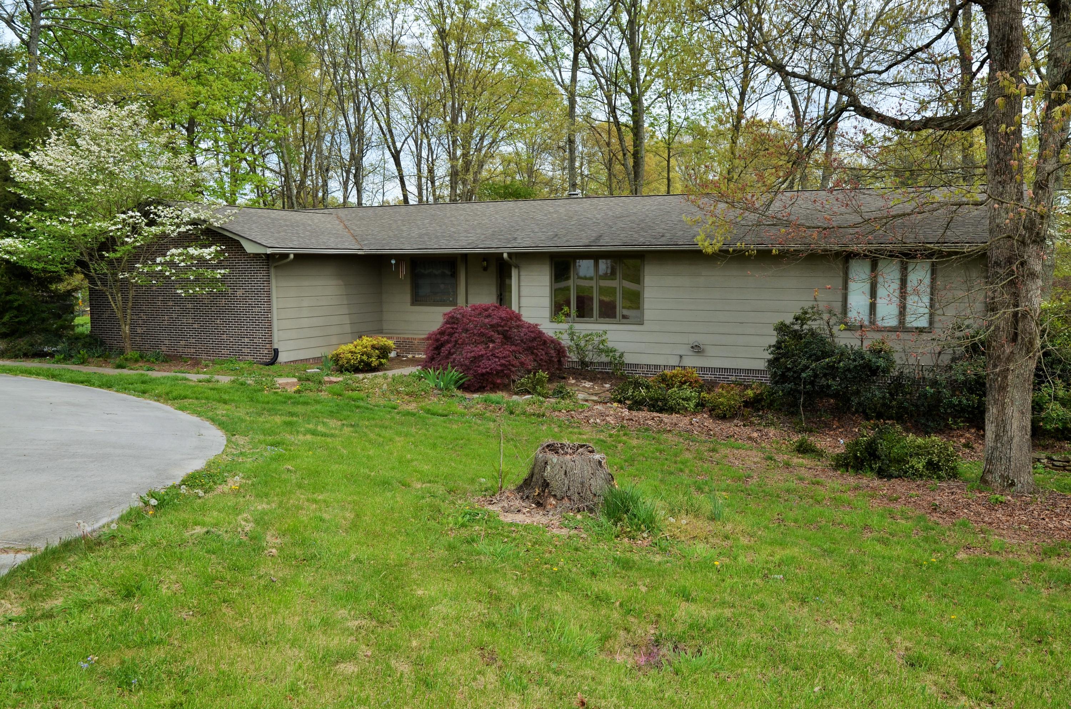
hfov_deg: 64.7
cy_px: 354
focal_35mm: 28
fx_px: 846
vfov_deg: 45.5
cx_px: 536
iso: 200
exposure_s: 1/250
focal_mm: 19
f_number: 8
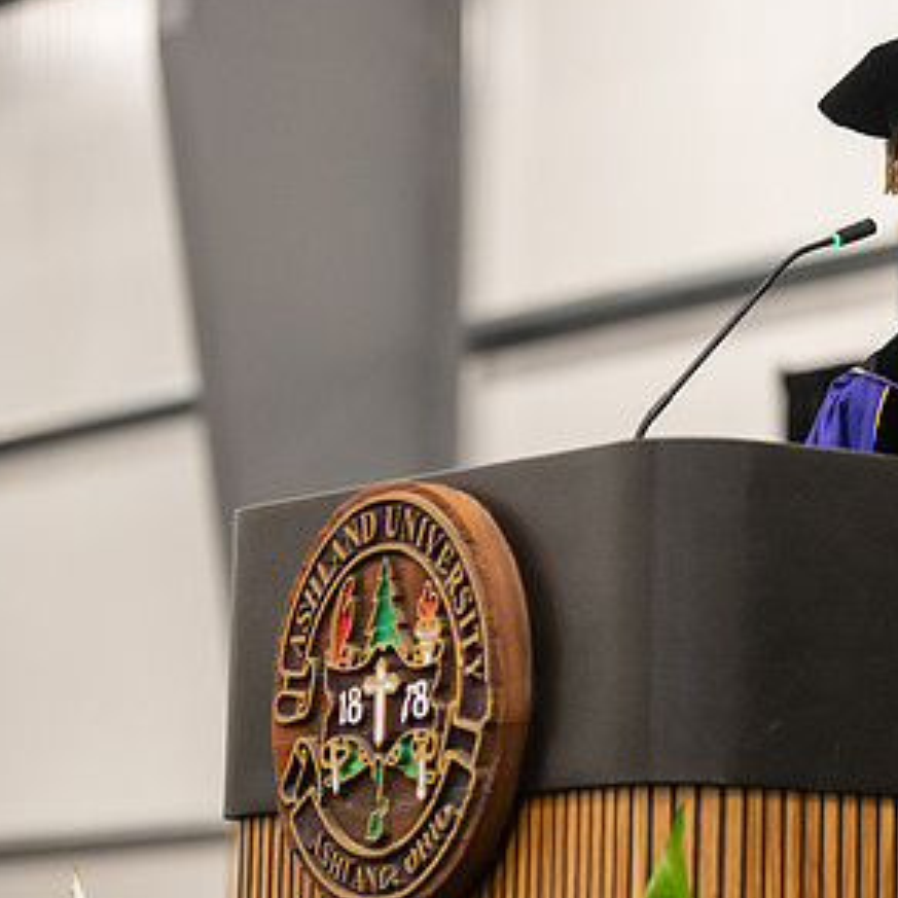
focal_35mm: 178
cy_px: 409
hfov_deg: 9.8
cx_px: 870
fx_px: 5224
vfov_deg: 9.8
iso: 3200
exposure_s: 1/200
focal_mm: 105
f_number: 3.2
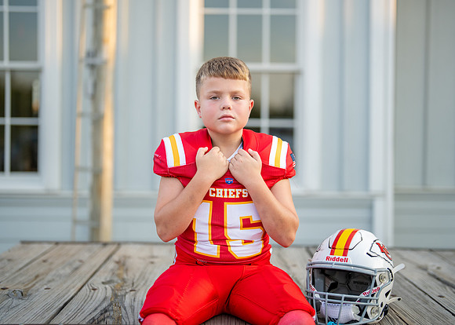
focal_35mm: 57
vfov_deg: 24.7
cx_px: 231
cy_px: 147
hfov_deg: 34.2
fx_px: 740
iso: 200
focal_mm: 50
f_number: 1.2
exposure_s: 1/2500
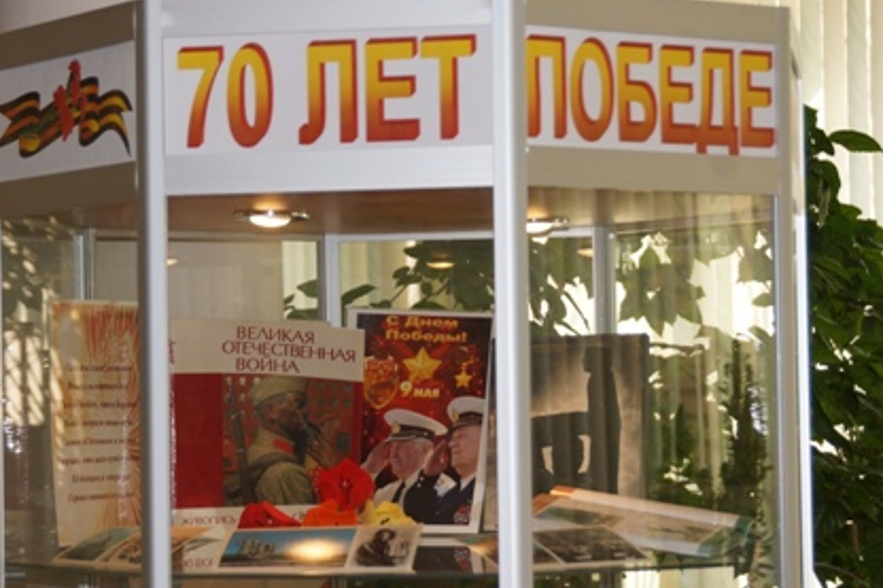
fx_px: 2378
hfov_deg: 21.0
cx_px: 418
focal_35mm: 97
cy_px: 296
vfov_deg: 14.1
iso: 320
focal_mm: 60
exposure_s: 1/160
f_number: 5
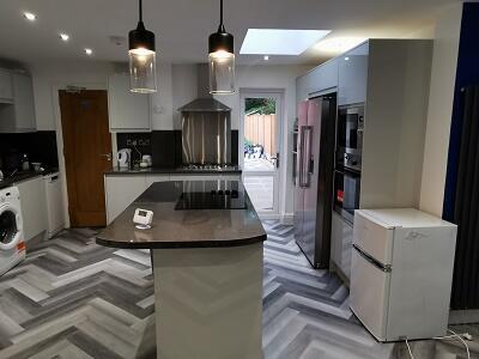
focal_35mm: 24
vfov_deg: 56.8
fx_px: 332
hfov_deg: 71.6
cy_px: 180
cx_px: 240
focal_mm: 2.35
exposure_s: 1/50
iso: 160
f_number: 2.2
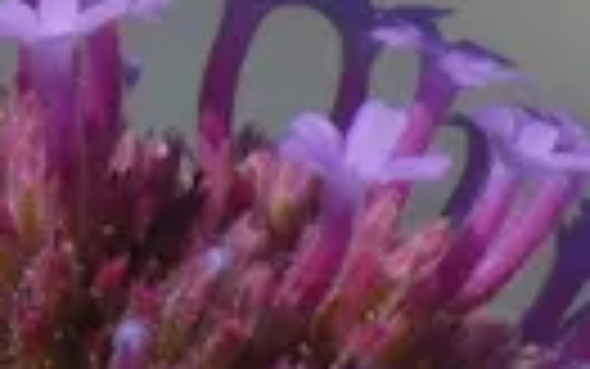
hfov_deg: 1.6
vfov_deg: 1.0
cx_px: 18
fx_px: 21443
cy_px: -288
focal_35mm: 1333
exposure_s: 1/500
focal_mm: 46.2
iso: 80
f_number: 5.5
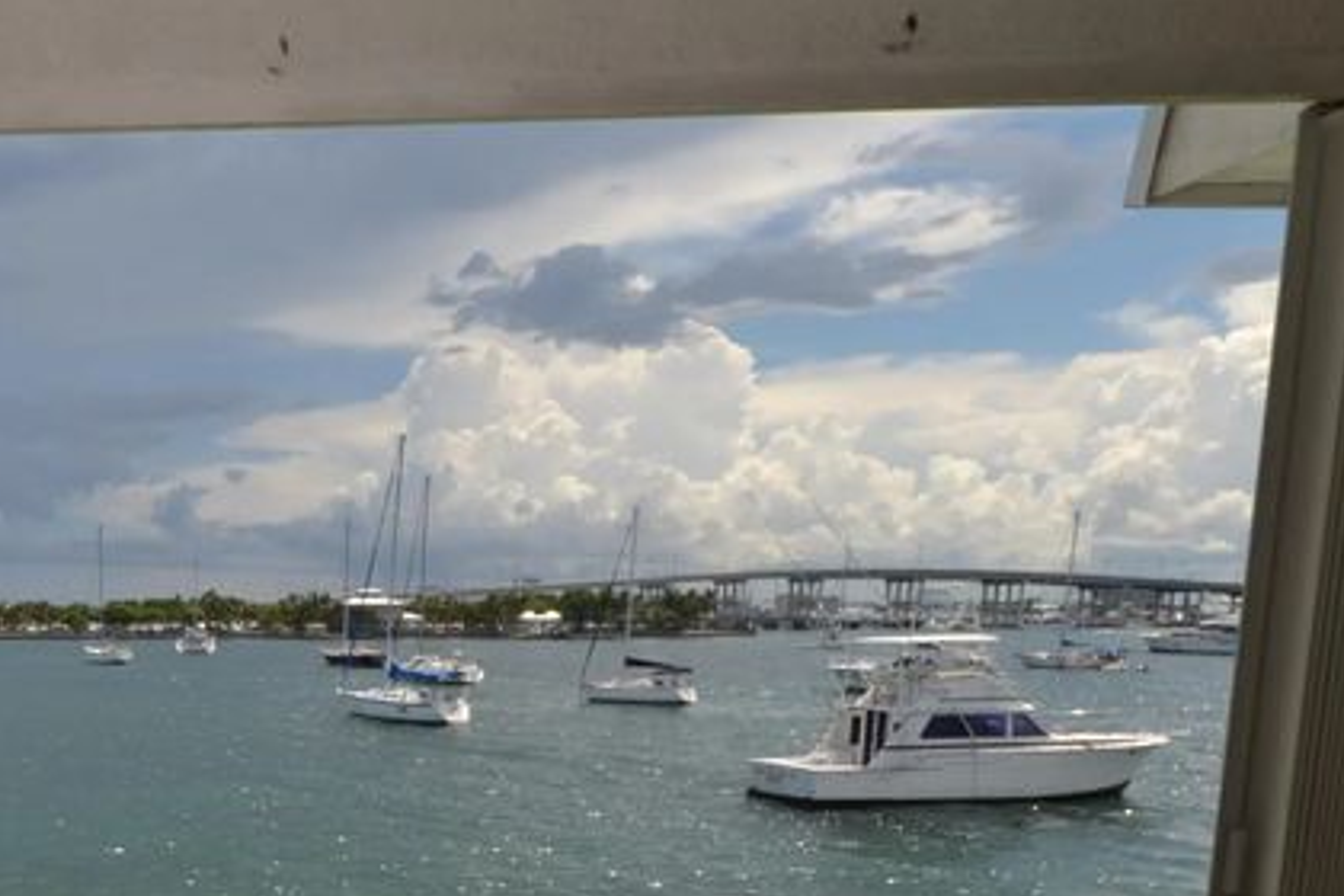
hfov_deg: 42.6
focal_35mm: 40
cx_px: 48
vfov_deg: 31.0
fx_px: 1501
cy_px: 878
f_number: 11
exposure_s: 1/200
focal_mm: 11
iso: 100
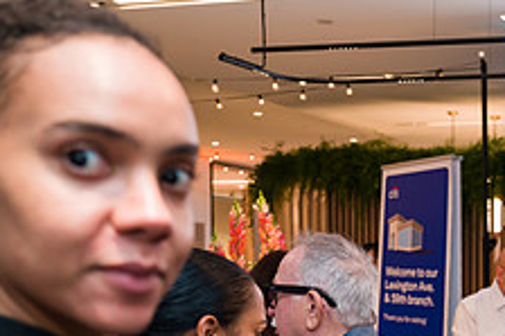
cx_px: 541
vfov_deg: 19.4
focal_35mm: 68
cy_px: 341
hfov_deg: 27.4
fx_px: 953
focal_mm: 26
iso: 800
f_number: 3.2
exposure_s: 1/160
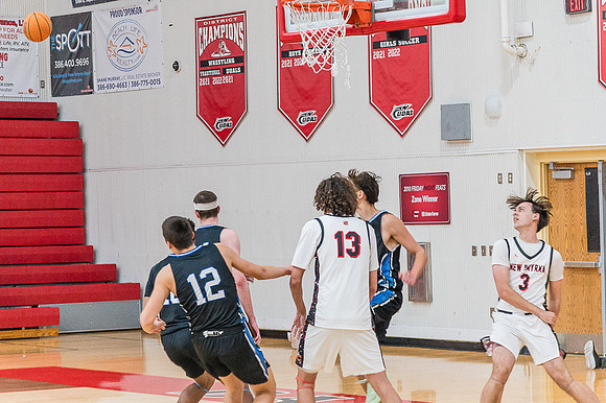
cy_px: 202
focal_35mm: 120
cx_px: 303
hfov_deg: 17.1
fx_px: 2019
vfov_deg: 11.4
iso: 5000
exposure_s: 1/320
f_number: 4
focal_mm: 120
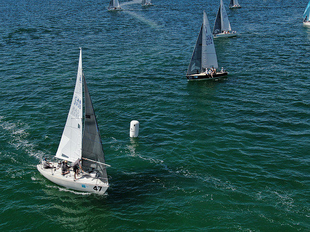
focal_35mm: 47
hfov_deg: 40.4
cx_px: 155
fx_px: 421
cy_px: 116
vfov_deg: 30.9
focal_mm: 8.42
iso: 100
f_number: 3.8
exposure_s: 1/1250
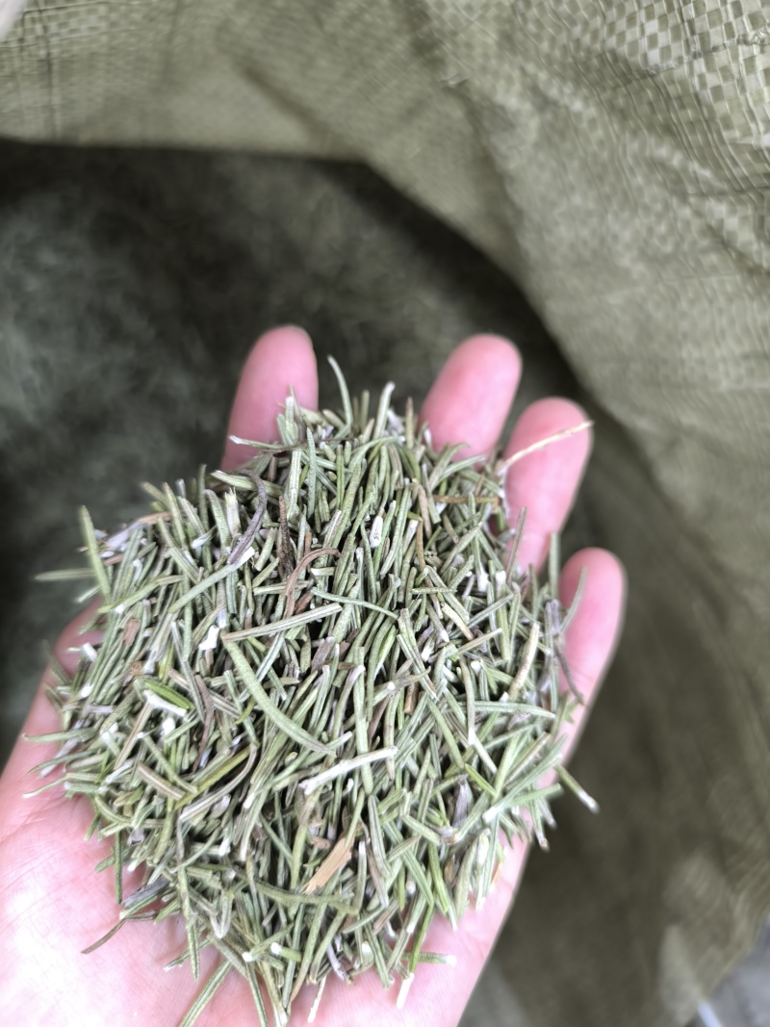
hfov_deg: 58.9
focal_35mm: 23
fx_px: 682
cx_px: 385
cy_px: 514
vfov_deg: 73.9
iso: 1250
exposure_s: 1/25
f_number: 1.65
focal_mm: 6.14
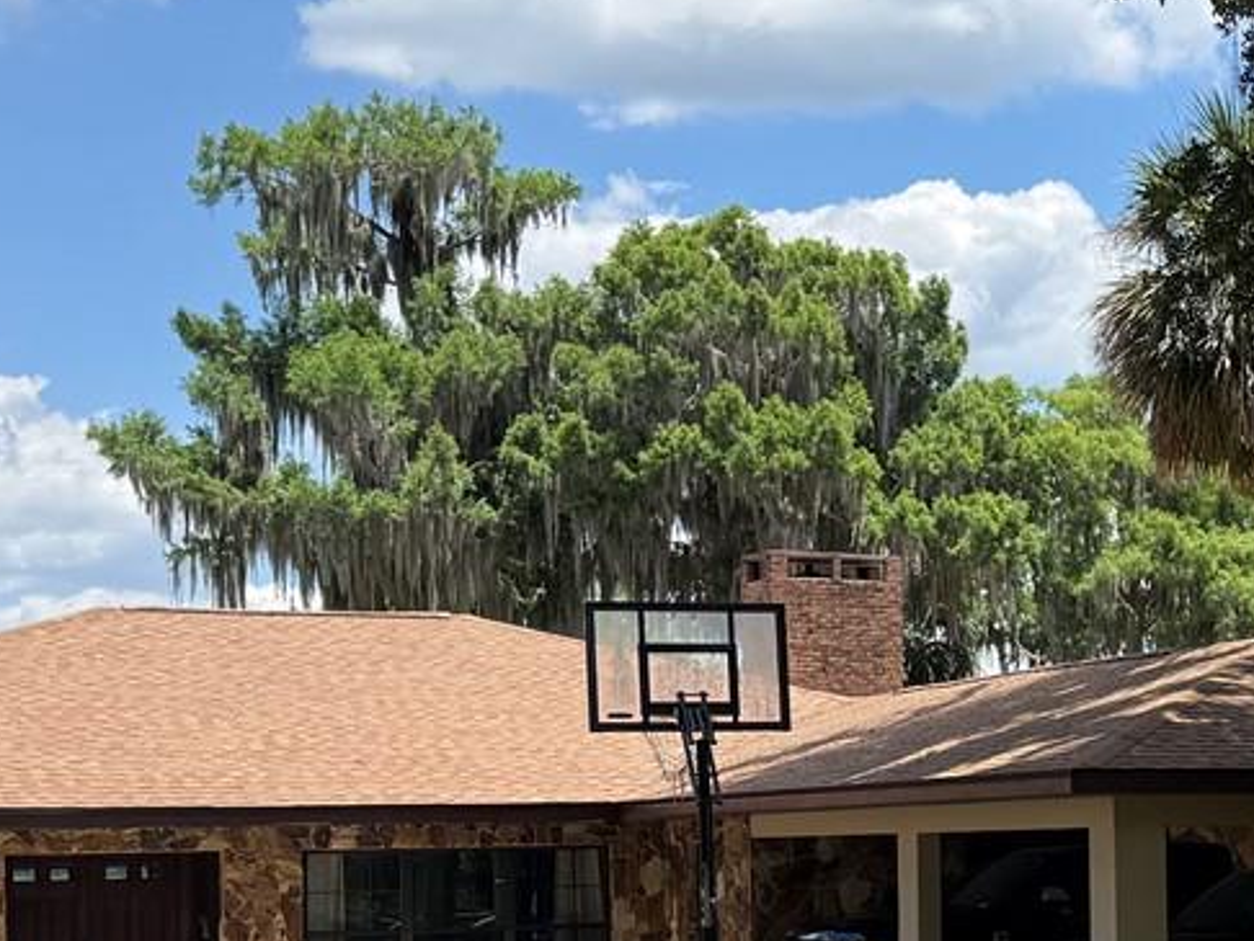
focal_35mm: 79
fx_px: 2863
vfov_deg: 18.5
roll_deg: +0.7
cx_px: 1321
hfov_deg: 23.4
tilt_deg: +0.9
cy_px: 745
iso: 80
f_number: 1.78
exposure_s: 1/3279
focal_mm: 6.76
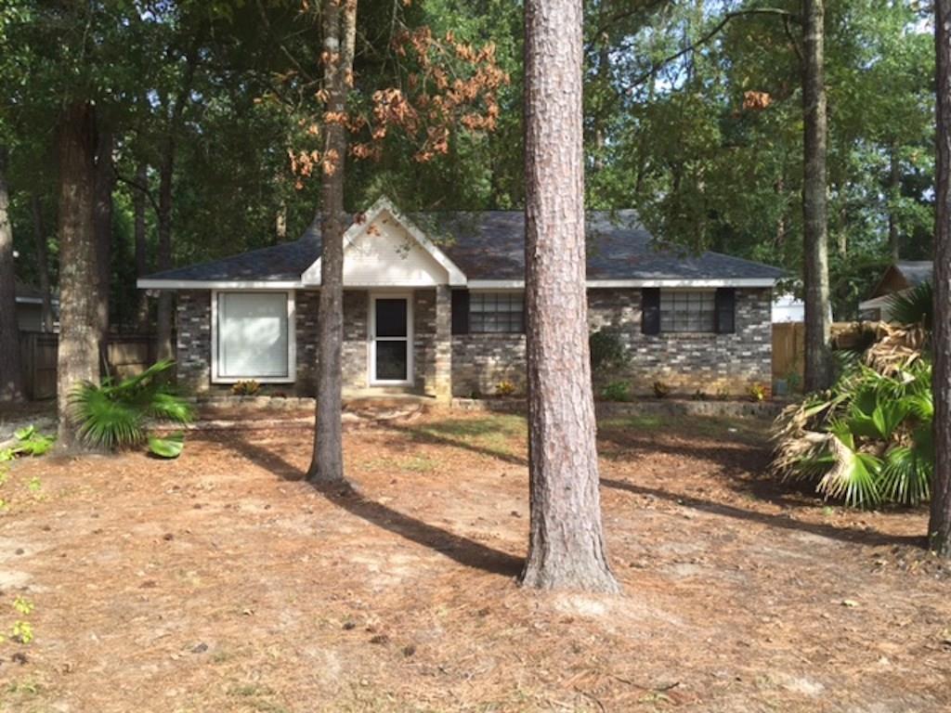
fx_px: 797
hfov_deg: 61.7
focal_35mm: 29
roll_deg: -1.4
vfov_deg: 48.2
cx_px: 476
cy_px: 356
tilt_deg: +0.5
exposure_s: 1/366
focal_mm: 4.15
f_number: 2.2
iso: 32
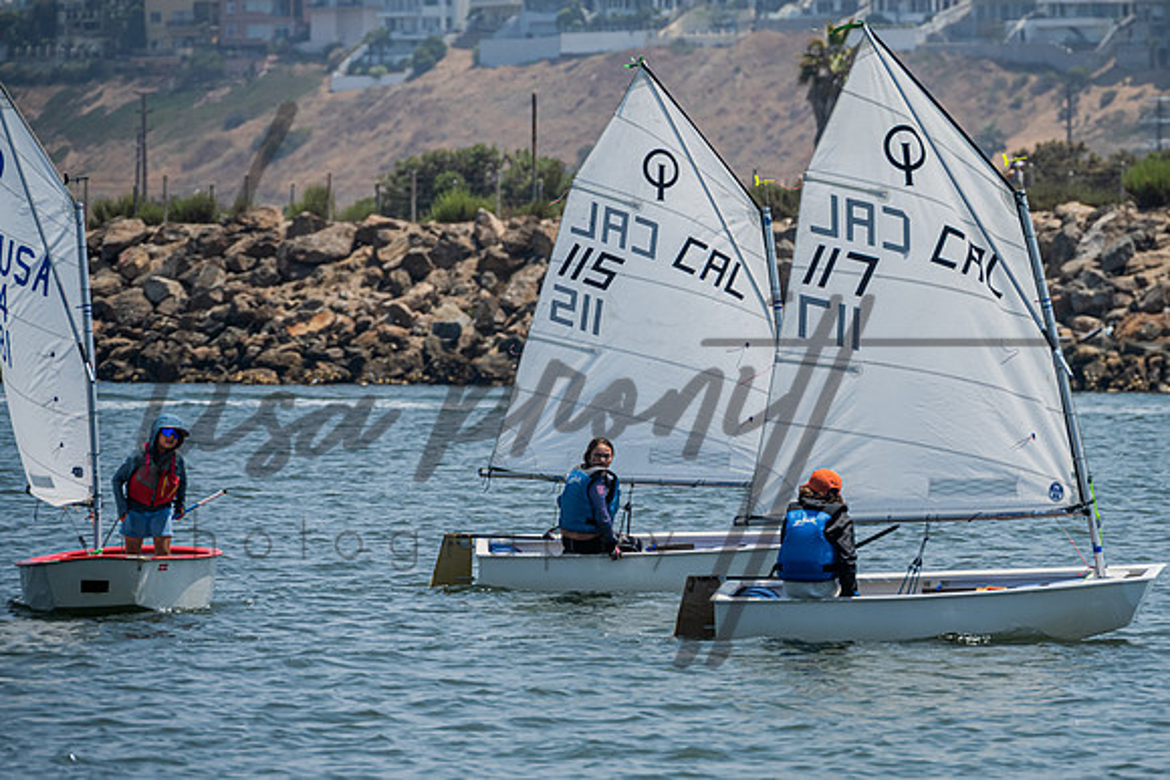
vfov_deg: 3.9
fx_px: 11480
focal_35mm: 353
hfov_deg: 5.8
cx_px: 702
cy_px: 434
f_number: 8
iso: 320
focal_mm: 290
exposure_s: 1/1250
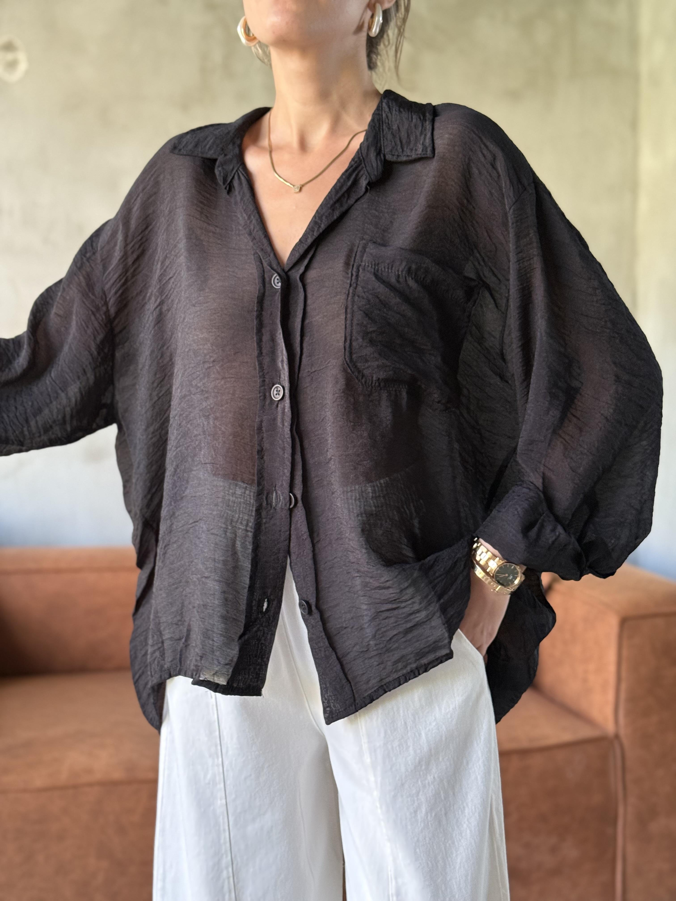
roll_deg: -0.4
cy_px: 450
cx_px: 338
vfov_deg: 39.7
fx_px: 1250
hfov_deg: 30.3
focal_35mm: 48
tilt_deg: -3.9
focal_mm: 6.76
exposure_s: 1/48
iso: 250
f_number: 1.78
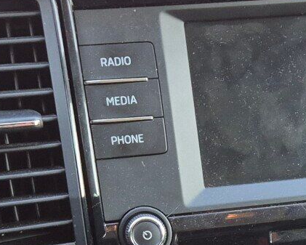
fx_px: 942
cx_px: 302
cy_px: 373
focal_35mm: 104
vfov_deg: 13.9
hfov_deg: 18.0
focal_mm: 5.4
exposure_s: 1/180
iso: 200
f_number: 1.8
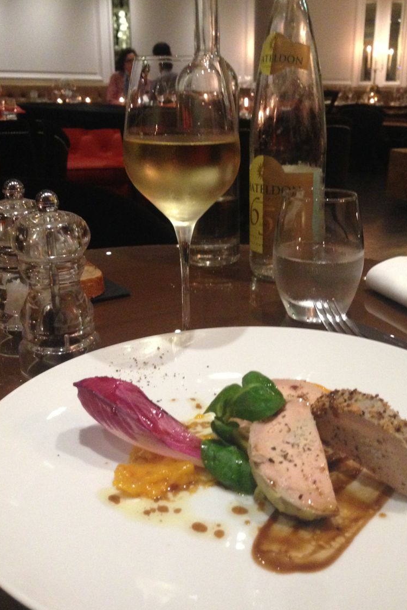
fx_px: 661
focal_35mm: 39
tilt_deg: -14.2
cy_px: 284
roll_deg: -1.8
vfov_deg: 49.5
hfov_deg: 34.1
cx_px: 240
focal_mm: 4.12
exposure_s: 1/15
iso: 400
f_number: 2.4
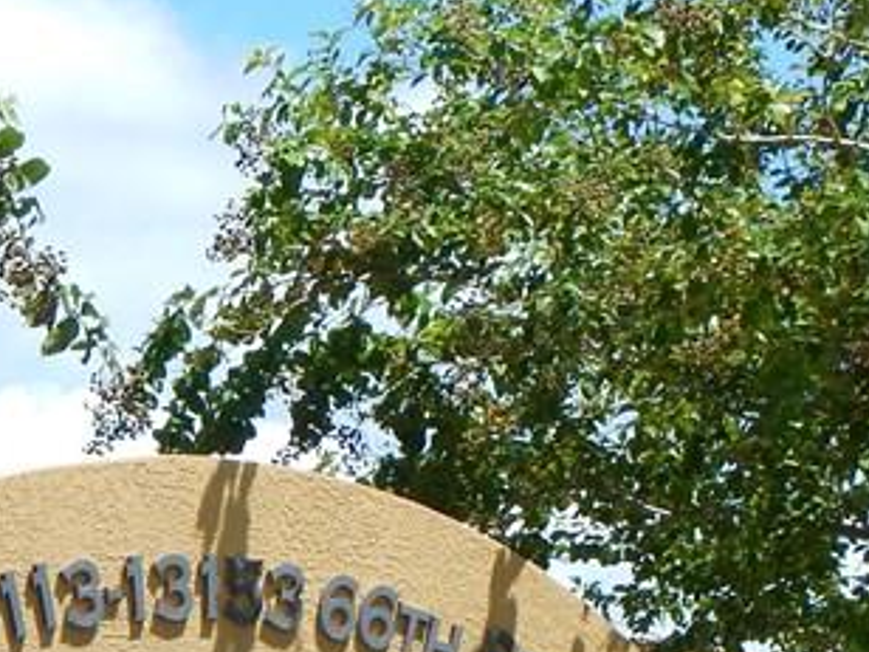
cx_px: 533
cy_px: 869
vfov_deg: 7.2
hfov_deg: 9.7
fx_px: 5096
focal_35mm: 203
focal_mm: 10.9
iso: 125
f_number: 4
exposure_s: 1/800
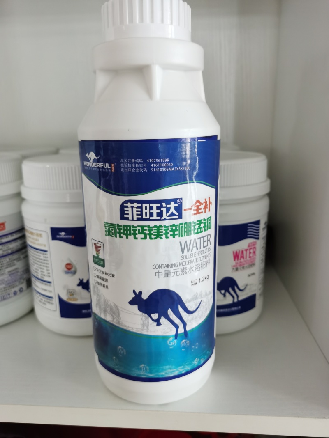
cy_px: 219
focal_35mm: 27
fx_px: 342
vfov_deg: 65.3
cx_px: 164
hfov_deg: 51.3
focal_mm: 5.58
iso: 250
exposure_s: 1/60
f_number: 1.8
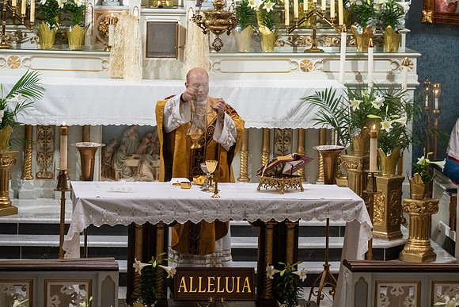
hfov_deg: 9.0
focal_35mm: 228
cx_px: 258
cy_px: 138
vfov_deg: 6.0
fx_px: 2910
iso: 5000
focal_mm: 200
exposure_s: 1/60
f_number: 9
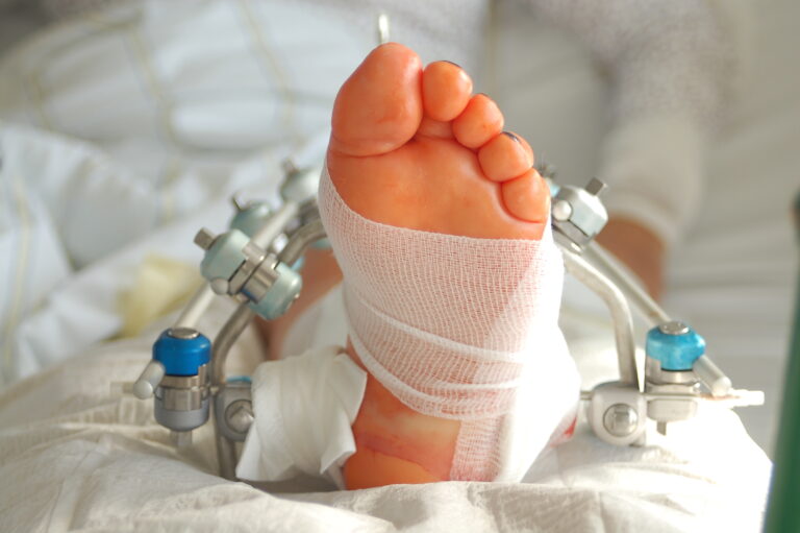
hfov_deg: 19.5
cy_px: 266
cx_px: 400
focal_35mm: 105
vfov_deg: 13.0
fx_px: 2332
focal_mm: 70
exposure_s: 1/100
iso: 200
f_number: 4.5
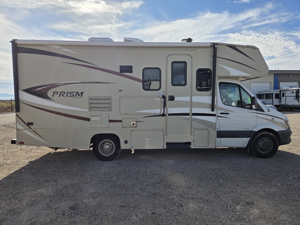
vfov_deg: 58.9
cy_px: 112
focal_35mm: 23
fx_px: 199
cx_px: 150
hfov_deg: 73.9
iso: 64
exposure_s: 1/7891
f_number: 1.8
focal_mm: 5.4
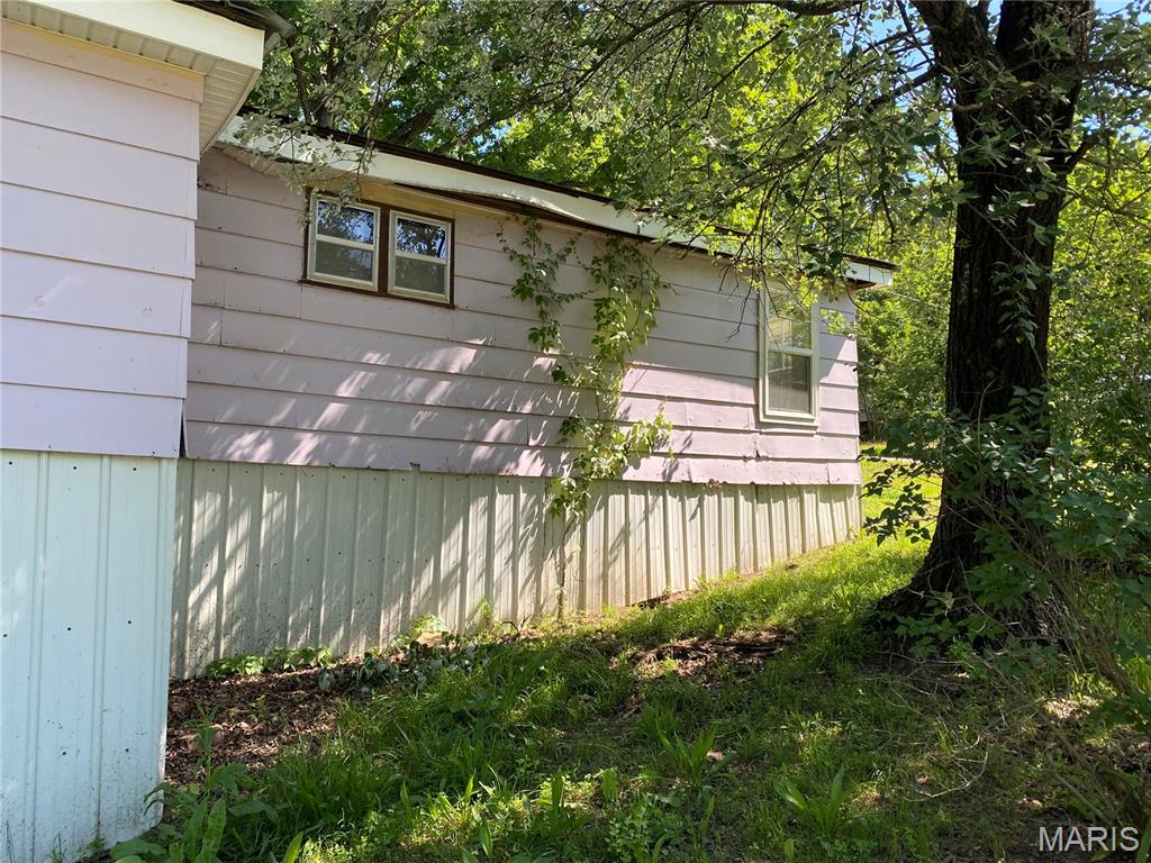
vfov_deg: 53.1
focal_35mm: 26
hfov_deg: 67.3
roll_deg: -1.8
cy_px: 432
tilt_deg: +4.9
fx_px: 865
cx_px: 576
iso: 32
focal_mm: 4.25
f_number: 1.8
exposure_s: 1/454
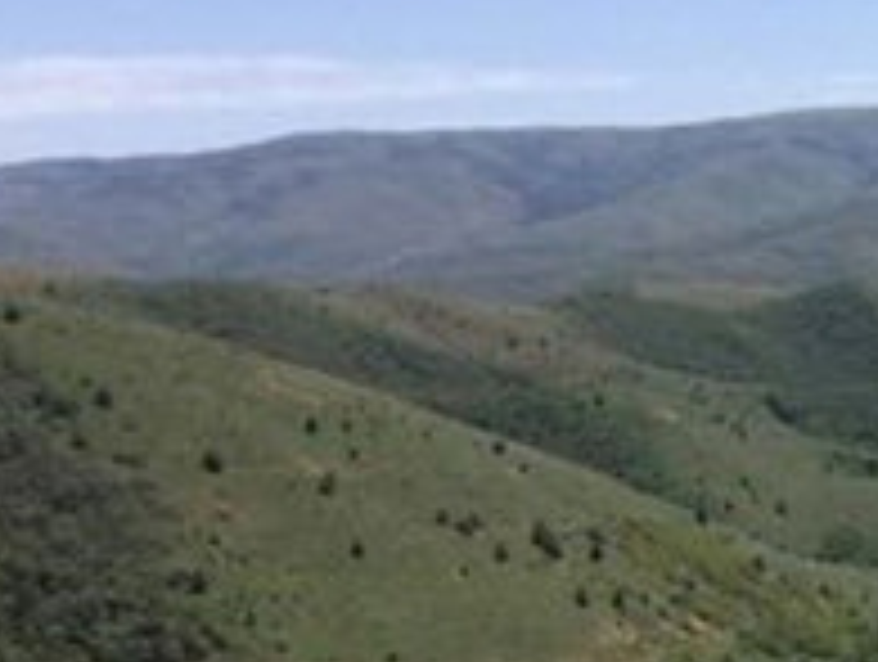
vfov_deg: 15.1
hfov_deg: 17.9
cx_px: 1409
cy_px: 761
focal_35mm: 95
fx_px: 2414
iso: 32
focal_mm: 4.15
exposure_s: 1/2160
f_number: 2.2
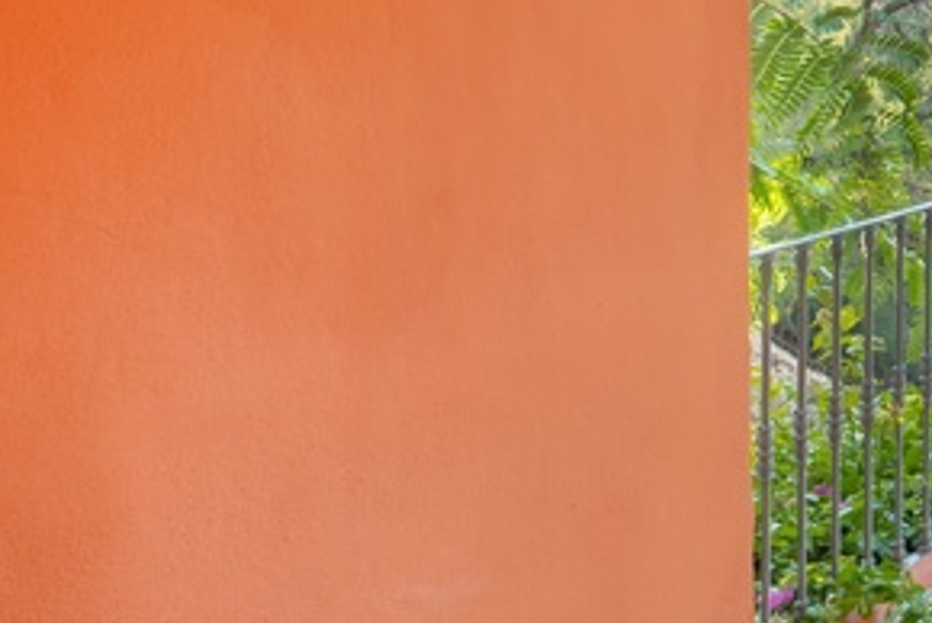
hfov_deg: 19.4
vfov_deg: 20.9
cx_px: 1842
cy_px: -58
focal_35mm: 62
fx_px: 1607
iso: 400
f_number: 4
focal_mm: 10
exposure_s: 1/125
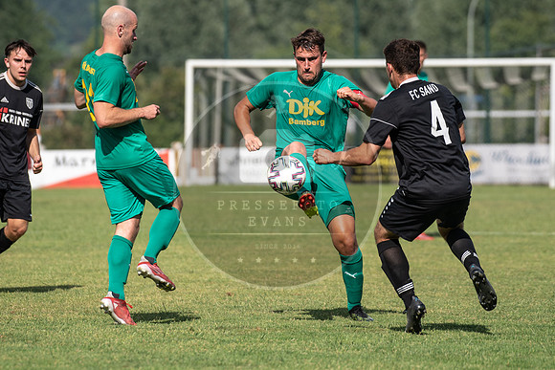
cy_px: 152
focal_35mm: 357
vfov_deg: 3.9
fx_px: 5500
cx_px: 247
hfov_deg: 5.8
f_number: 5.6
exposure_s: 1/1600
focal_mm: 300
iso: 160
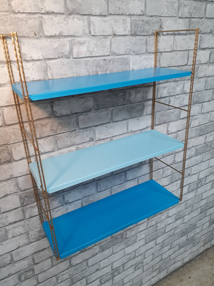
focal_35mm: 27
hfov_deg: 51.4
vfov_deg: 65.3
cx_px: 107
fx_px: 223
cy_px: 143
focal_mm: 3.6
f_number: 1.9
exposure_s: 1/50
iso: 50
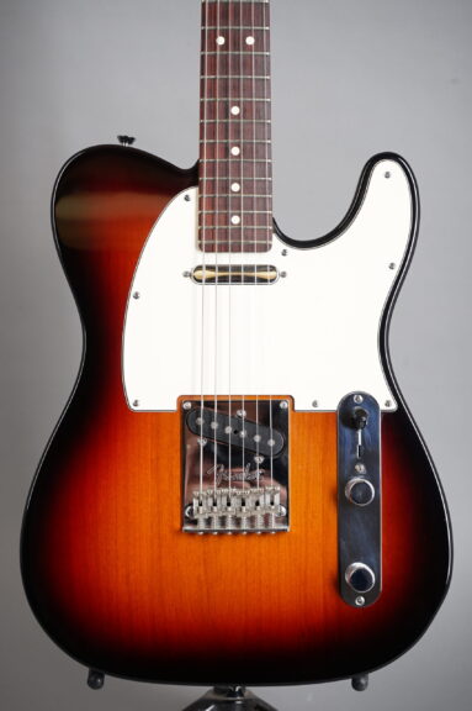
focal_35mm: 70
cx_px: 236
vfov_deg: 28.9
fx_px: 1379
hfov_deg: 19.4
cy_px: 356
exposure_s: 1/125
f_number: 8
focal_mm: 70
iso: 160
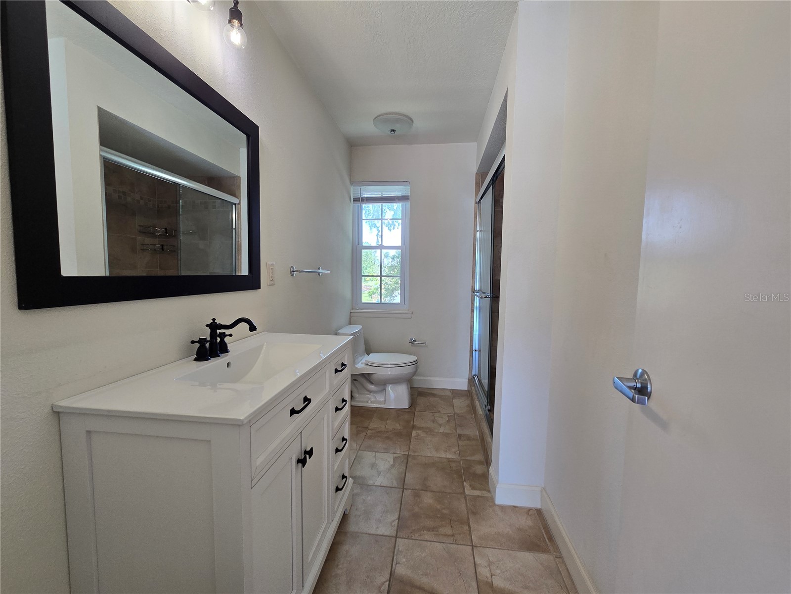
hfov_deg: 106.2
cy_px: 297
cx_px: 396
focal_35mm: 13
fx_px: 297
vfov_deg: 89.9
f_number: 2.2
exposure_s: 1/60
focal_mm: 2.2
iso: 80
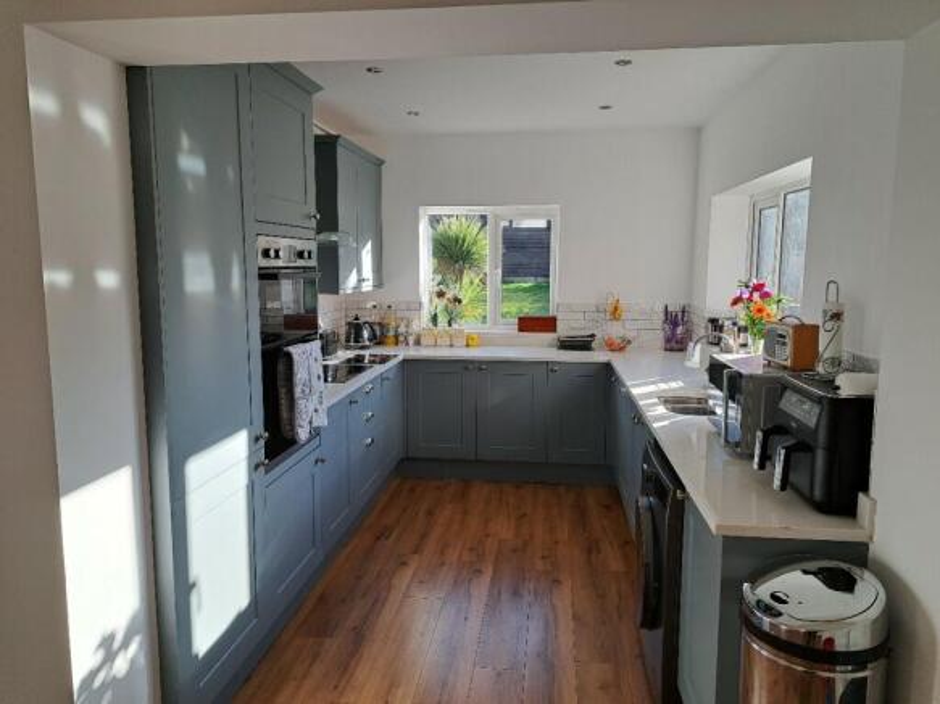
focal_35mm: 24
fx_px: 652
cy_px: 352
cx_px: 470
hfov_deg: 71.6
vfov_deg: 56.8
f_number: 1.8
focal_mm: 5.23
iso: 50
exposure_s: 1/112
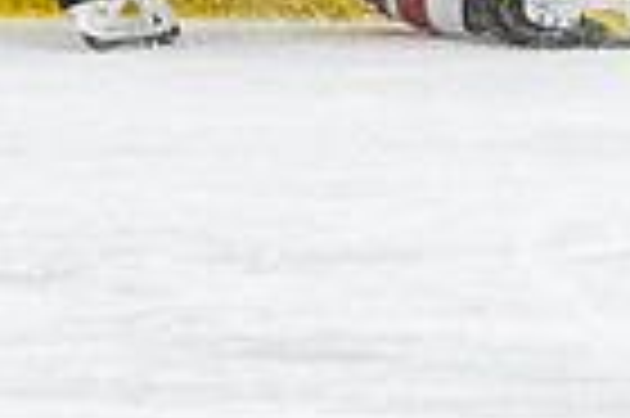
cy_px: -432
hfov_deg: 1.8
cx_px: -185
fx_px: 20451
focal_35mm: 1170
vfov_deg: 1.2
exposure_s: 1/640
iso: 2800
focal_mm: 122
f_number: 2.8
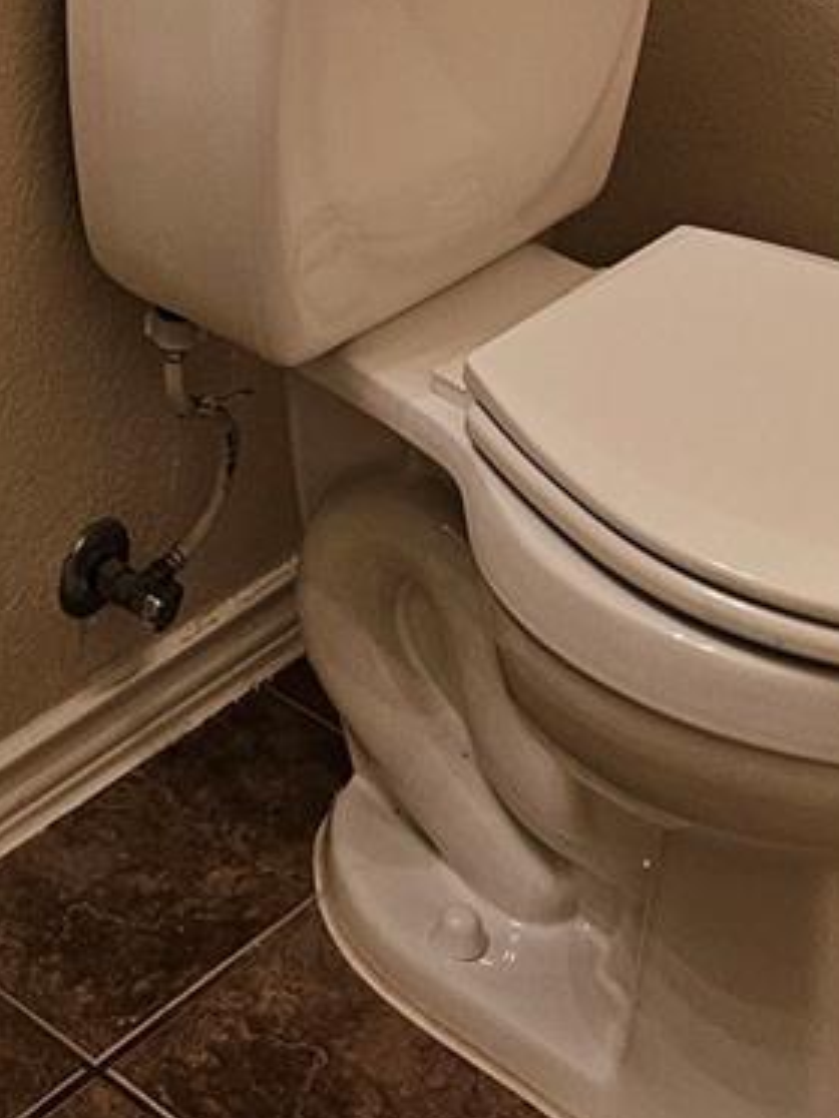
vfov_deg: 17.1
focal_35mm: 95
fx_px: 3070
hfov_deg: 15.6
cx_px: 352
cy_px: -881
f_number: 1.7
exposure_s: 1/120
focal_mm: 6.3
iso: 200
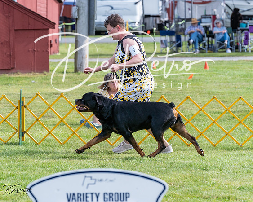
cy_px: 100
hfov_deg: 9.8
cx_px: 128
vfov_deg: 7.8
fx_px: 1475
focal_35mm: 197
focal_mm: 155
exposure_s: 1/1250
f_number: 5.6
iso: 500
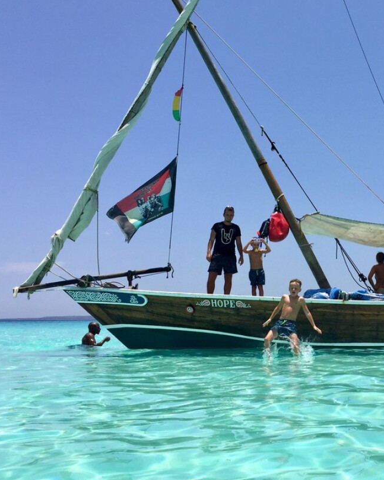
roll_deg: +0.0
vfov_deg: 43.8
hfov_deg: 34.0
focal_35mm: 42
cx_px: 335
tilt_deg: +6.2
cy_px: 228
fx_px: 597
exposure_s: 1/3049
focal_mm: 4.15
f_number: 2.2
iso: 32
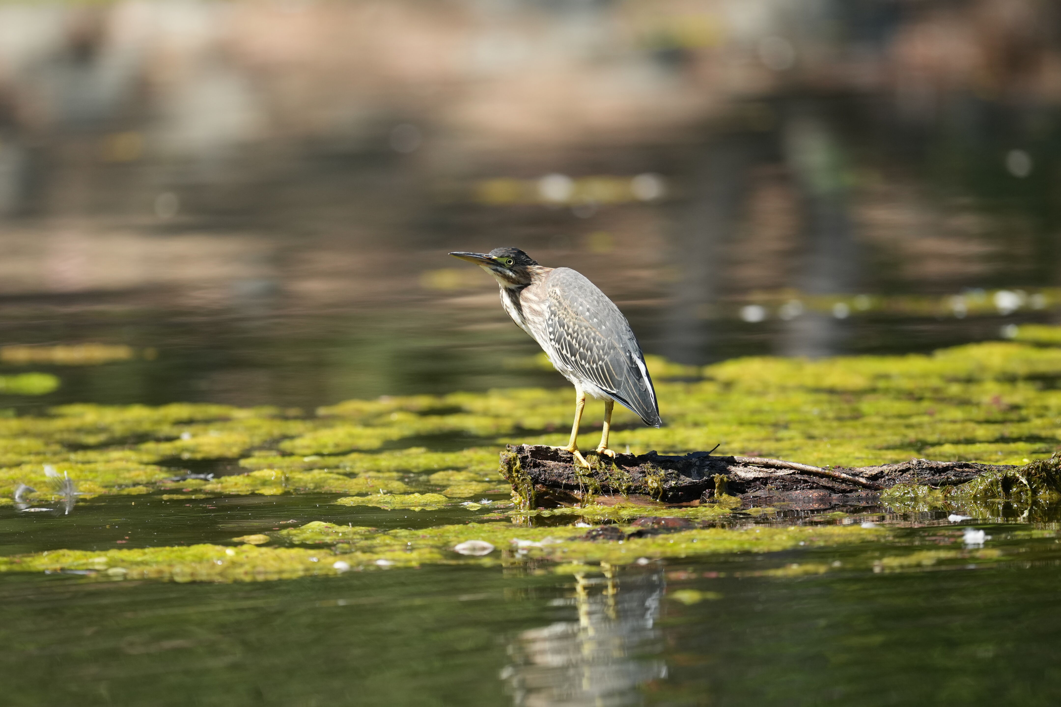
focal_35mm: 600
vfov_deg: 2.3
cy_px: 354
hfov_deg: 3.4
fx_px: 17682
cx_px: 530
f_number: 4.5
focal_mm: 400
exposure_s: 1/1600
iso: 500
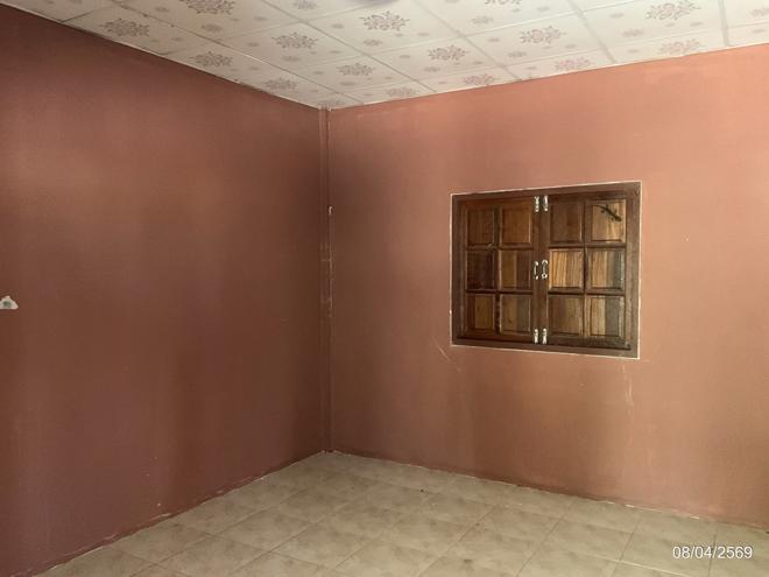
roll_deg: -0.4
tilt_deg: -2.5
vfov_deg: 48.2
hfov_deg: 61.7
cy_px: 288
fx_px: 644
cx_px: 384
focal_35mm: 29
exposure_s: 1/30
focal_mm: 3
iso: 400
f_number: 1.8
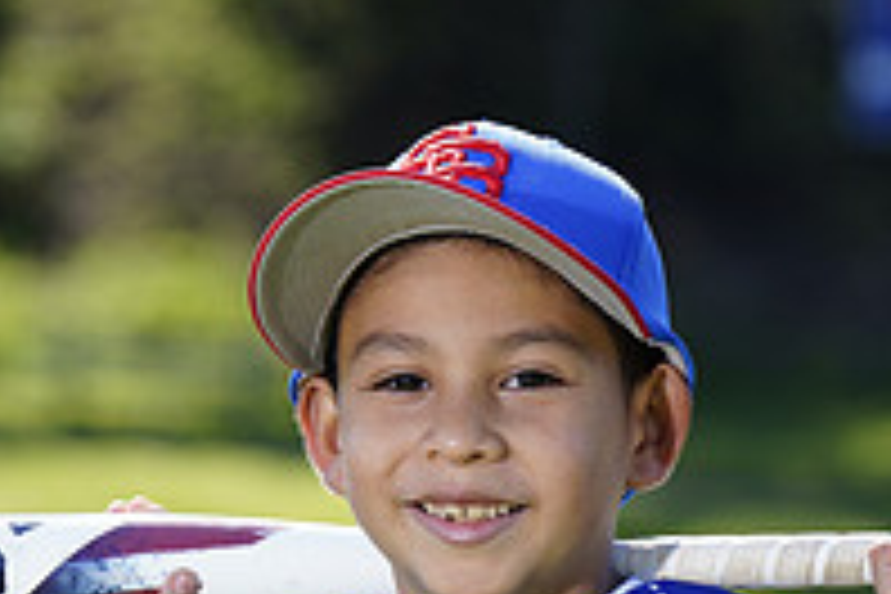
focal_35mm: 440
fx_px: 10889
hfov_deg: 4.7
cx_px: 652
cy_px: 808
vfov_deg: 3.1
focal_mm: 150
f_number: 5
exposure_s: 1/250
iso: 100
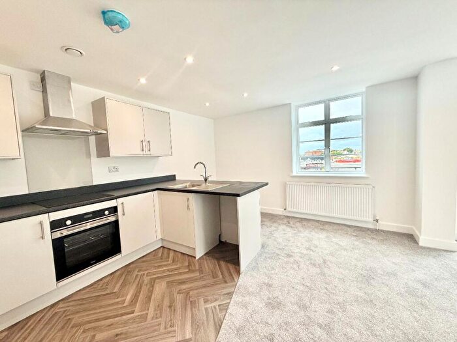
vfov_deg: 85.7
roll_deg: +3.1
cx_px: 228
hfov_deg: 102.1
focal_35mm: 14
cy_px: 171
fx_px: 185
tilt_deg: -2.7
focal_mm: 2.22
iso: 64
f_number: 2.2
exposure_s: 1/115
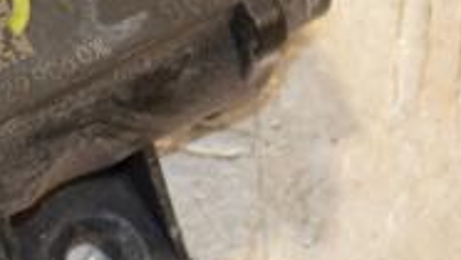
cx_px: -17
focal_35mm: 431
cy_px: 40
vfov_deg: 2.8
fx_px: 5269
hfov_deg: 5.0
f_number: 7.1
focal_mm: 85
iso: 800
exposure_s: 1/200
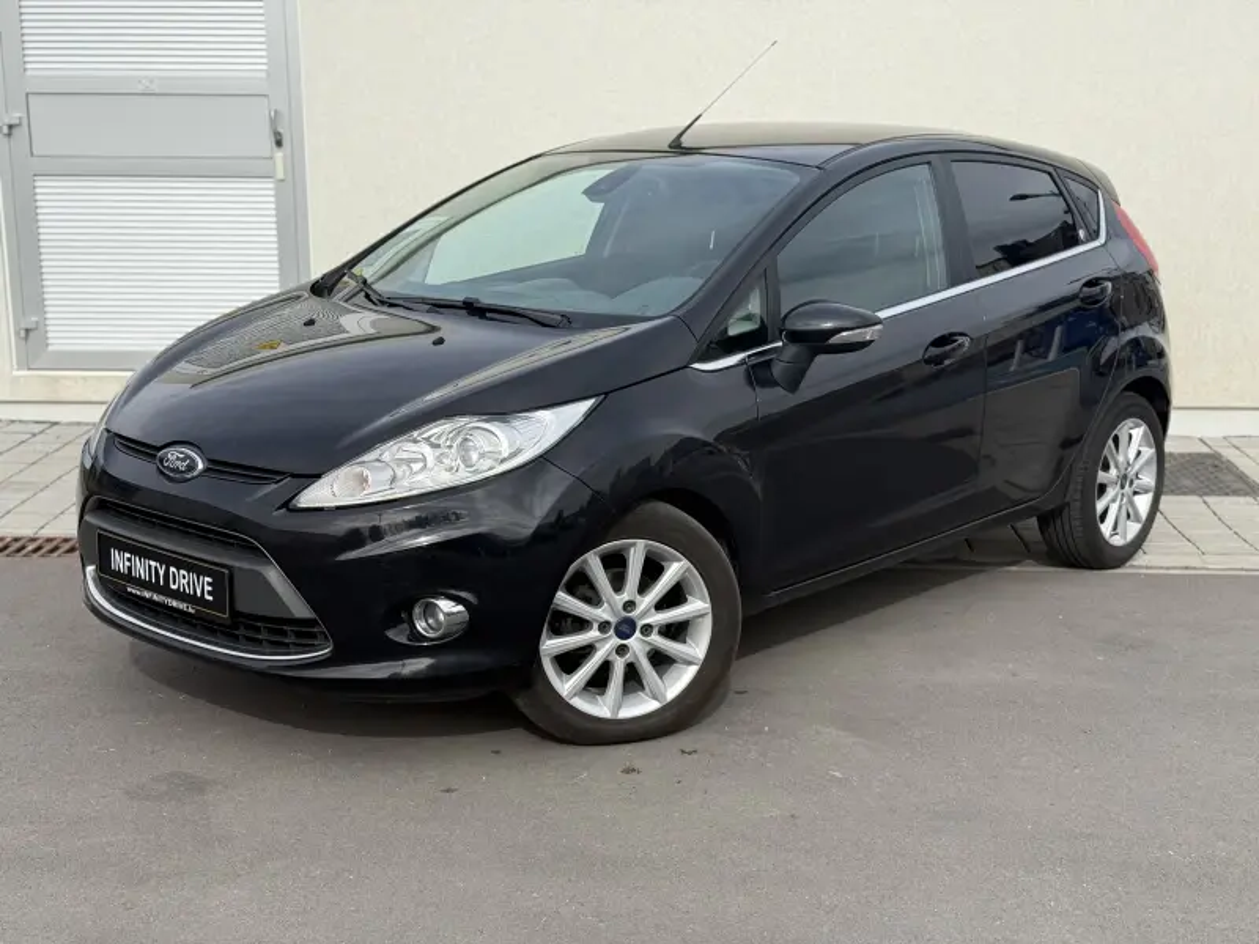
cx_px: 630
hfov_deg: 39.7
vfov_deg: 30.3
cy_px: 472
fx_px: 1746
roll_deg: -0.2
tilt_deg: -11.8
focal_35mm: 48
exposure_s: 1/3096
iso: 64
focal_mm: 6.76
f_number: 1.78
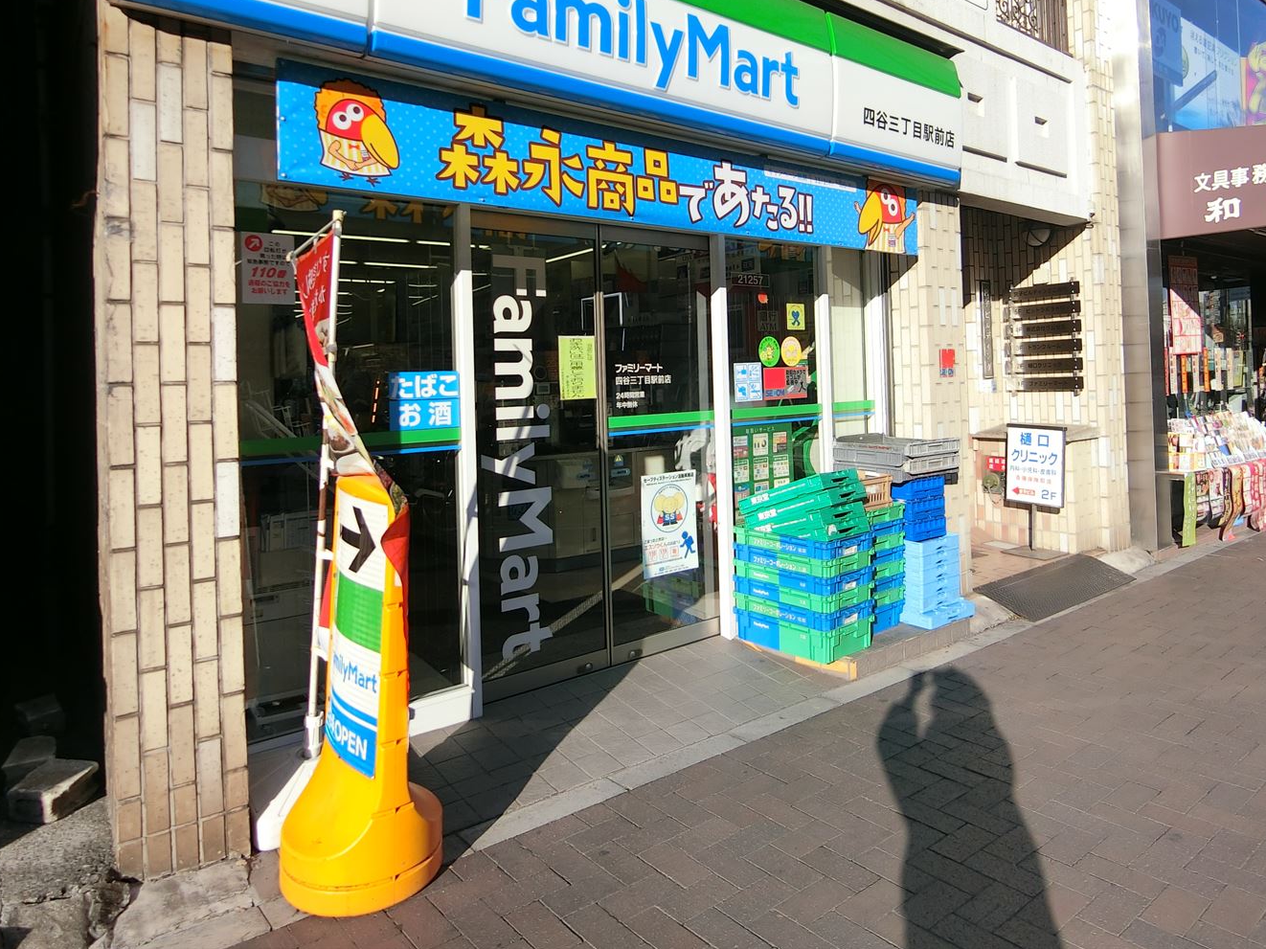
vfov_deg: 58.4
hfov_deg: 73.8
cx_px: 677
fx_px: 841
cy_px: 377
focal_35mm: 23
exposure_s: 1/160
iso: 80
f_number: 6.9
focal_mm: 4.06
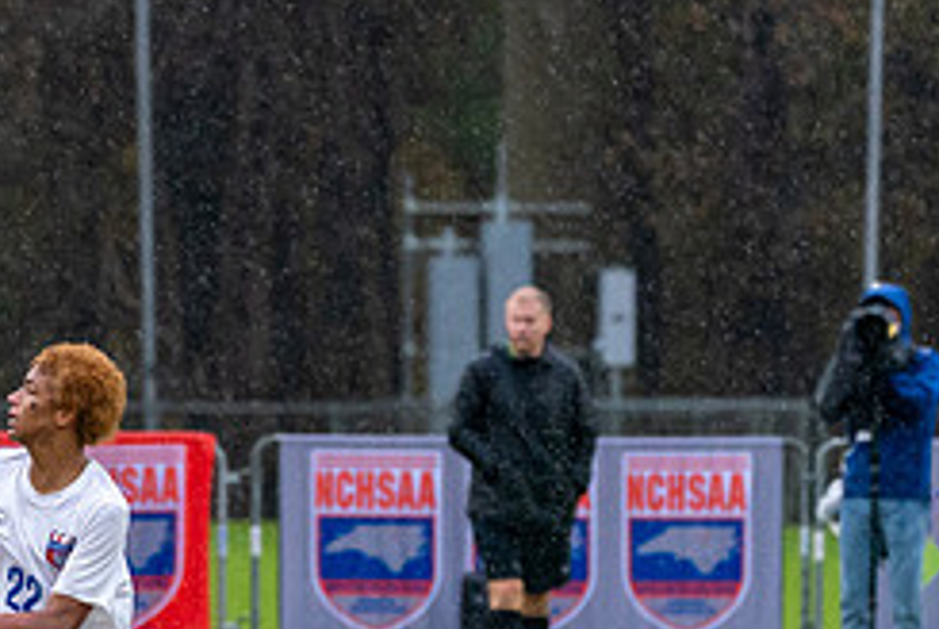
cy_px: 557
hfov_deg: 2.6
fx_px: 20604
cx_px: 219
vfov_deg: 1.7
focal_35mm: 789
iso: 3200
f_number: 5.6
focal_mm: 247
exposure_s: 1/1000
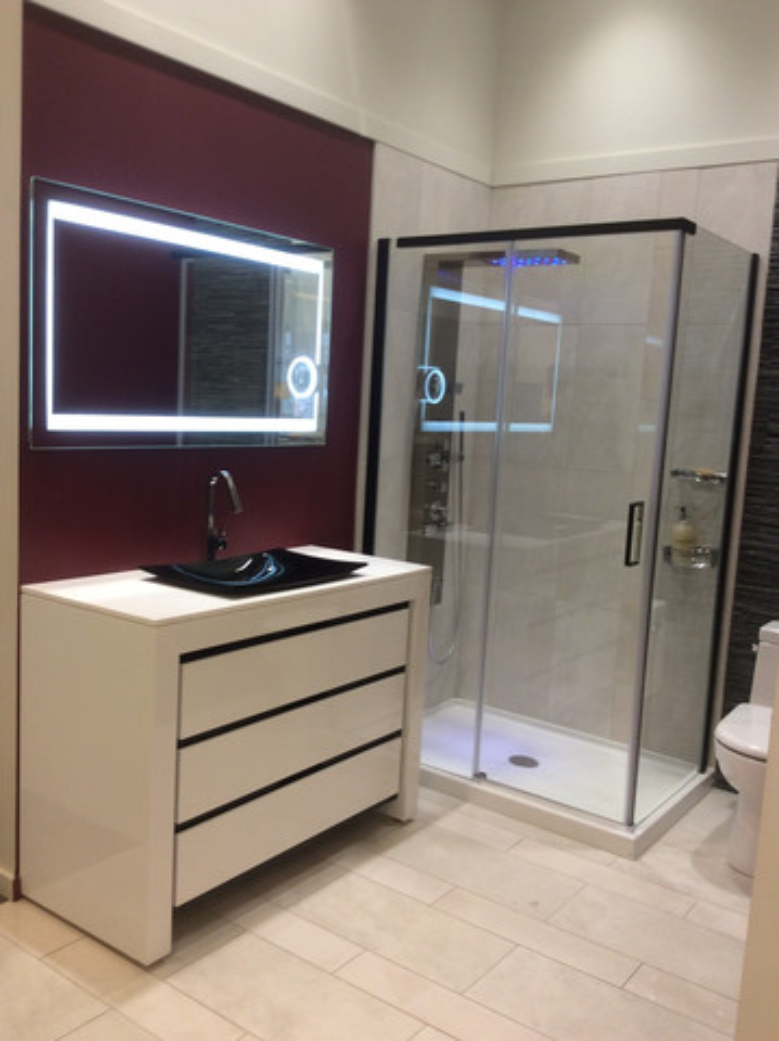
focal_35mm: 32
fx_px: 962
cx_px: 390
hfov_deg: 44.1
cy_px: 520
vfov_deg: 56.9
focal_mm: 3.3
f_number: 2.4
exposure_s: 1/24
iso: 40
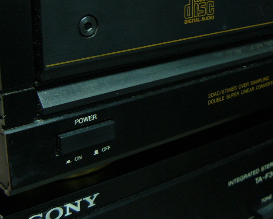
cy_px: 24
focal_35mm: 71
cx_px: 239
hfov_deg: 26.0
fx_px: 574
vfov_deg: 21.1
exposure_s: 1/1.3
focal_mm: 6
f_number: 2.8
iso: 100
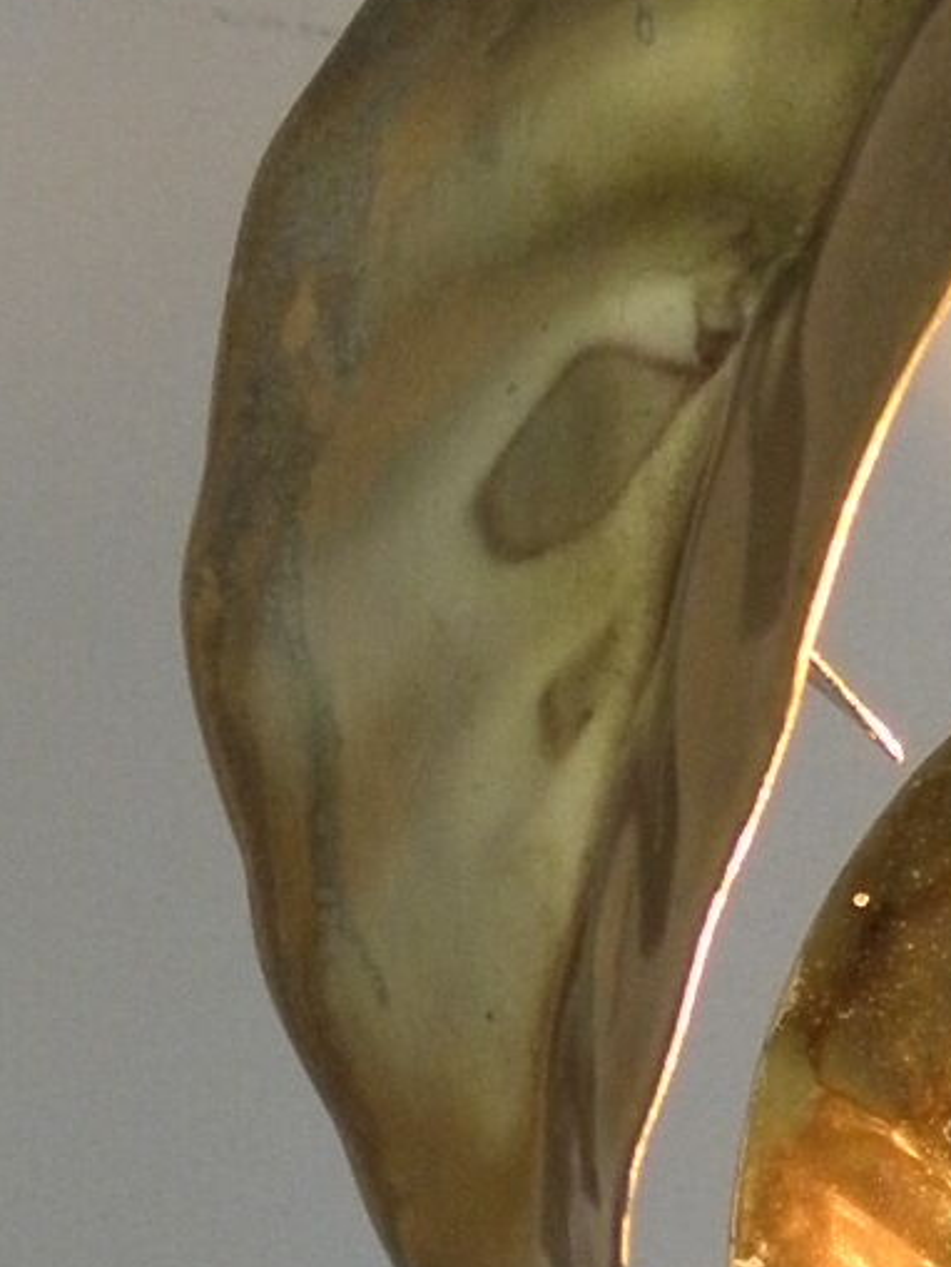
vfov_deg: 11.5
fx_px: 6261
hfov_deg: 8.3
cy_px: 839
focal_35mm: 171
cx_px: 1865
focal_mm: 6.2
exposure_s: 1/30
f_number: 3.7
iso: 200
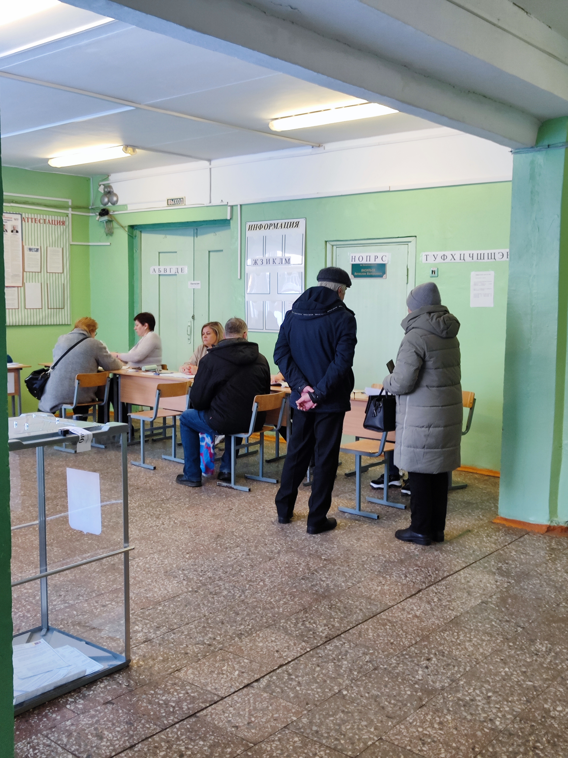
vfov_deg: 73.9
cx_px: 284
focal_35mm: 23
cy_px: 379
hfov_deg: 58.9
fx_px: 503
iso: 268
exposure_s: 1/50
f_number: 1.88
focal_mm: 5.59
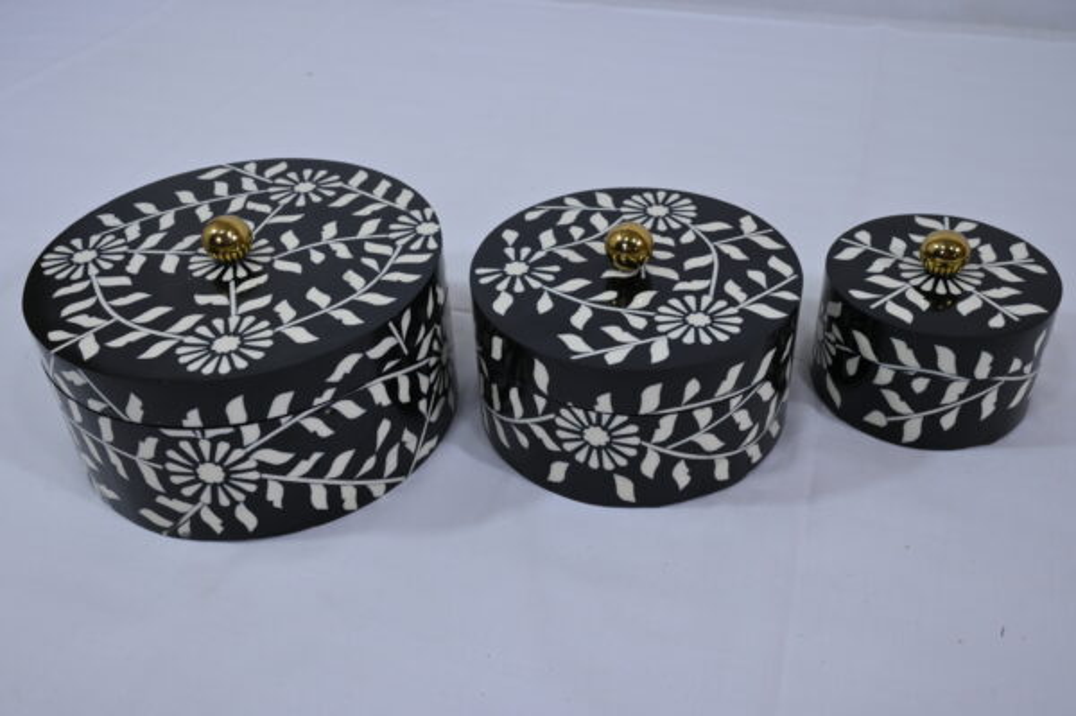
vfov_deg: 38.3
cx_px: 538
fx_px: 1030
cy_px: 358
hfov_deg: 55.1
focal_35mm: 34
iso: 640
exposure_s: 1/125
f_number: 9
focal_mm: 34.5
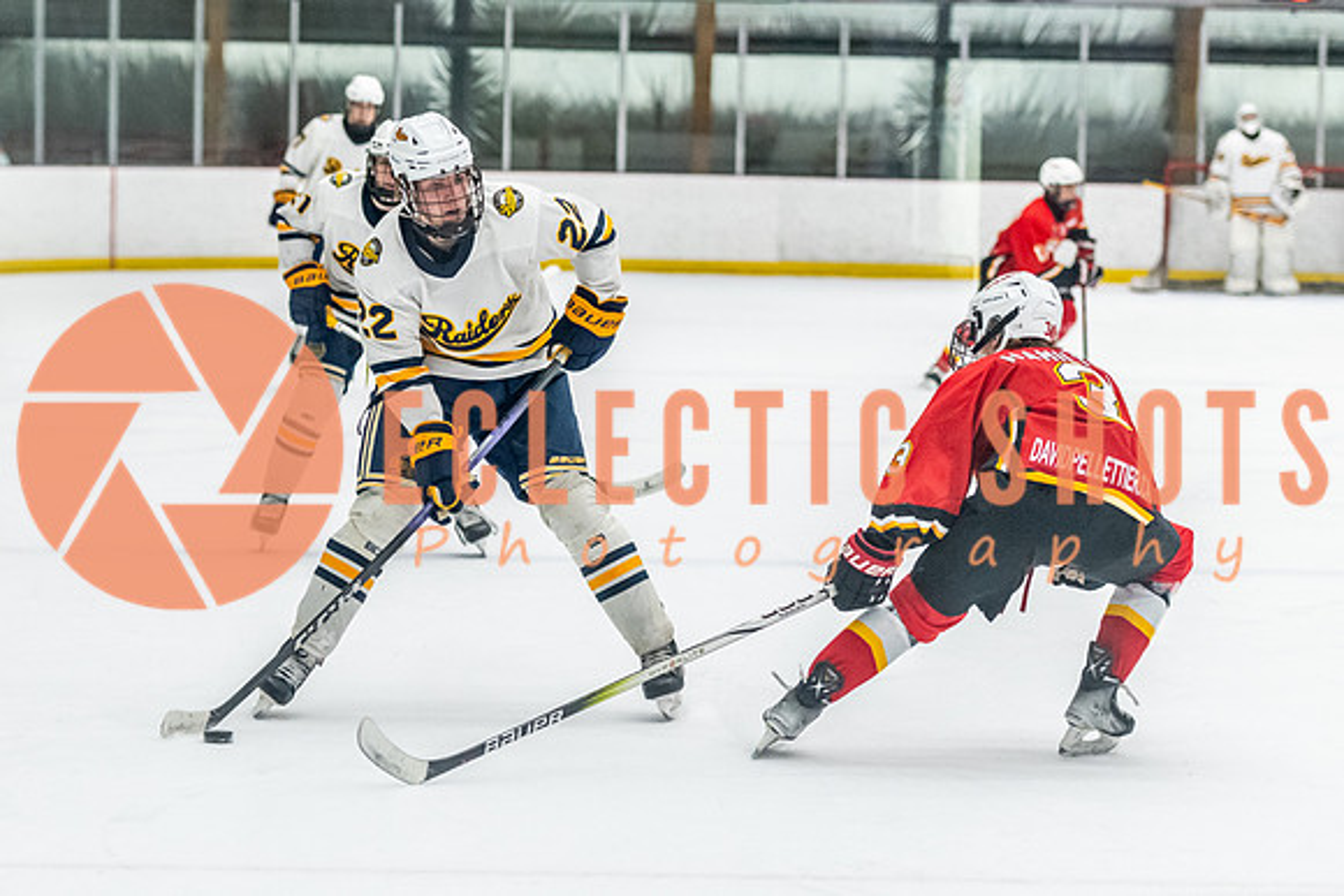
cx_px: 434
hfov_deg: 12.9
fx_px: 5914
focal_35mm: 158
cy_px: 480
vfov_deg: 8.7
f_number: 2.8
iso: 3200
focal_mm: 90
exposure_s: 1/800
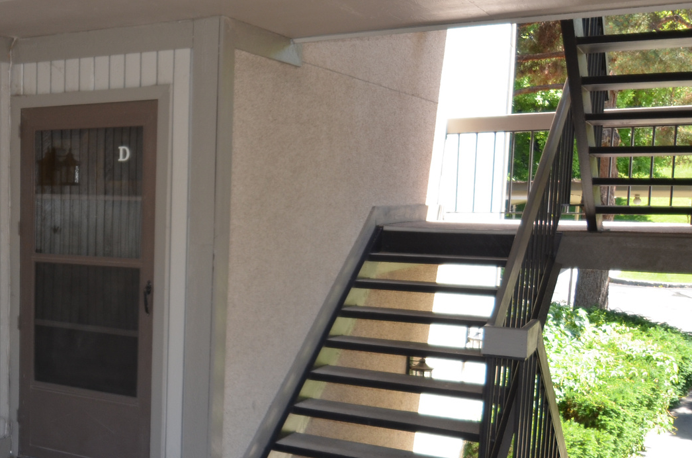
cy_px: 291
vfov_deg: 28.4
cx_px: 44
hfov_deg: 38.5
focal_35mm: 47
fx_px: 901
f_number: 4
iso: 200
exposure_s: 1/200
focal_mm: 16
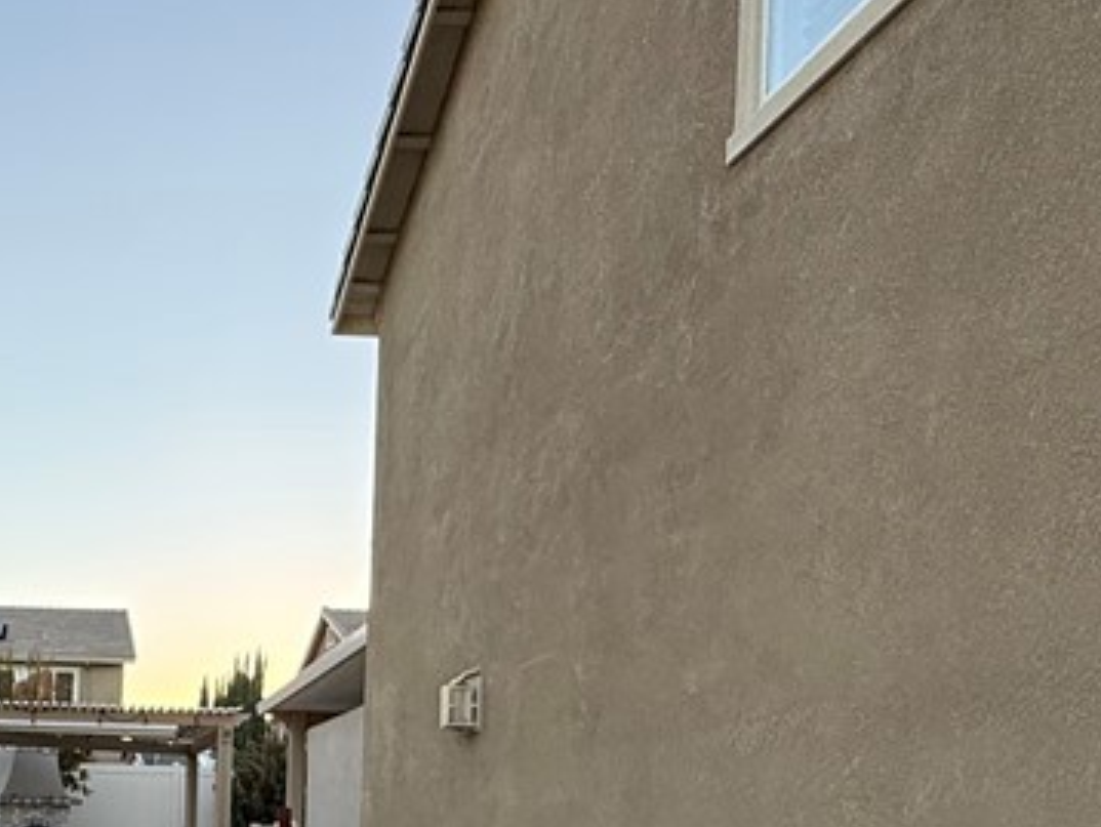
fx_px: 1273
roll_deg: -2.2
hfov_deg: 41.6
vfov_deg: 33.0
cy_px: 830
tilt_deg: -0.2
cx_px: 40
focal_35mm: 40
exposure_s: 1/138
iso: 64
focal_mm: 2.22
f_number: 2.2
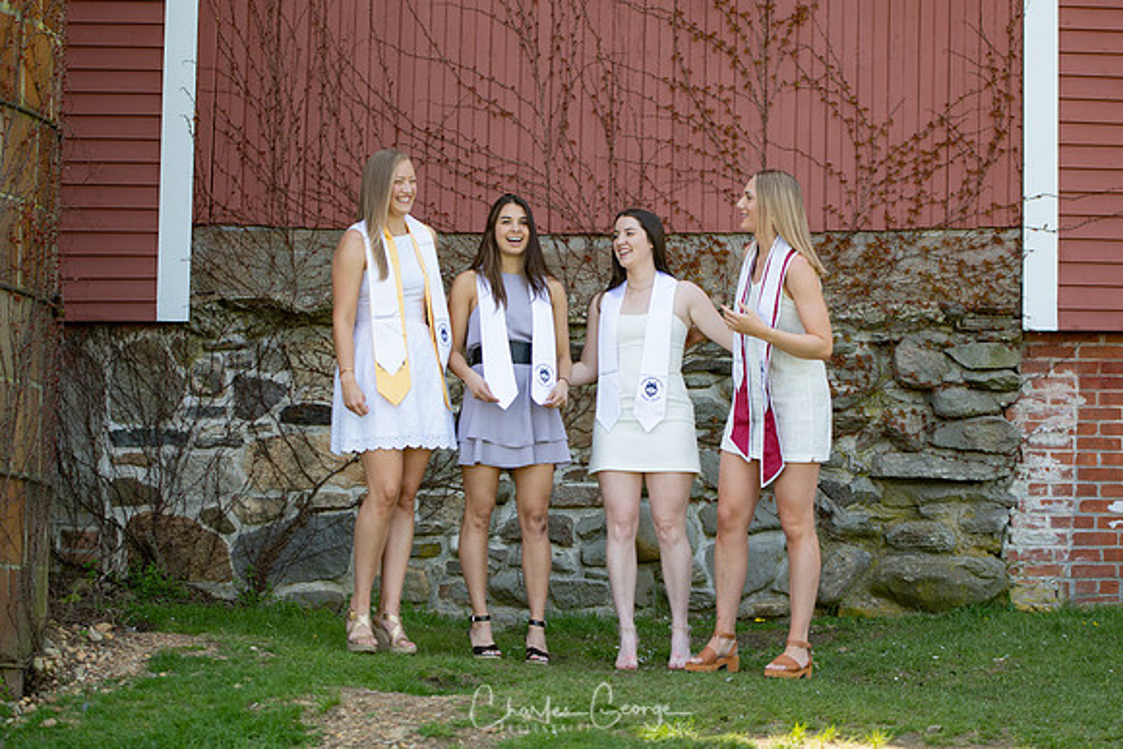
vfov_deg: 13.0
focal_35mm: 105
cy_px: 374
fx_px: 3276
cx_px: 562
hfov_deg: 19.5
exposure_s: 1/250
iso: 100
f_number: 2.8
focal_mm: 70
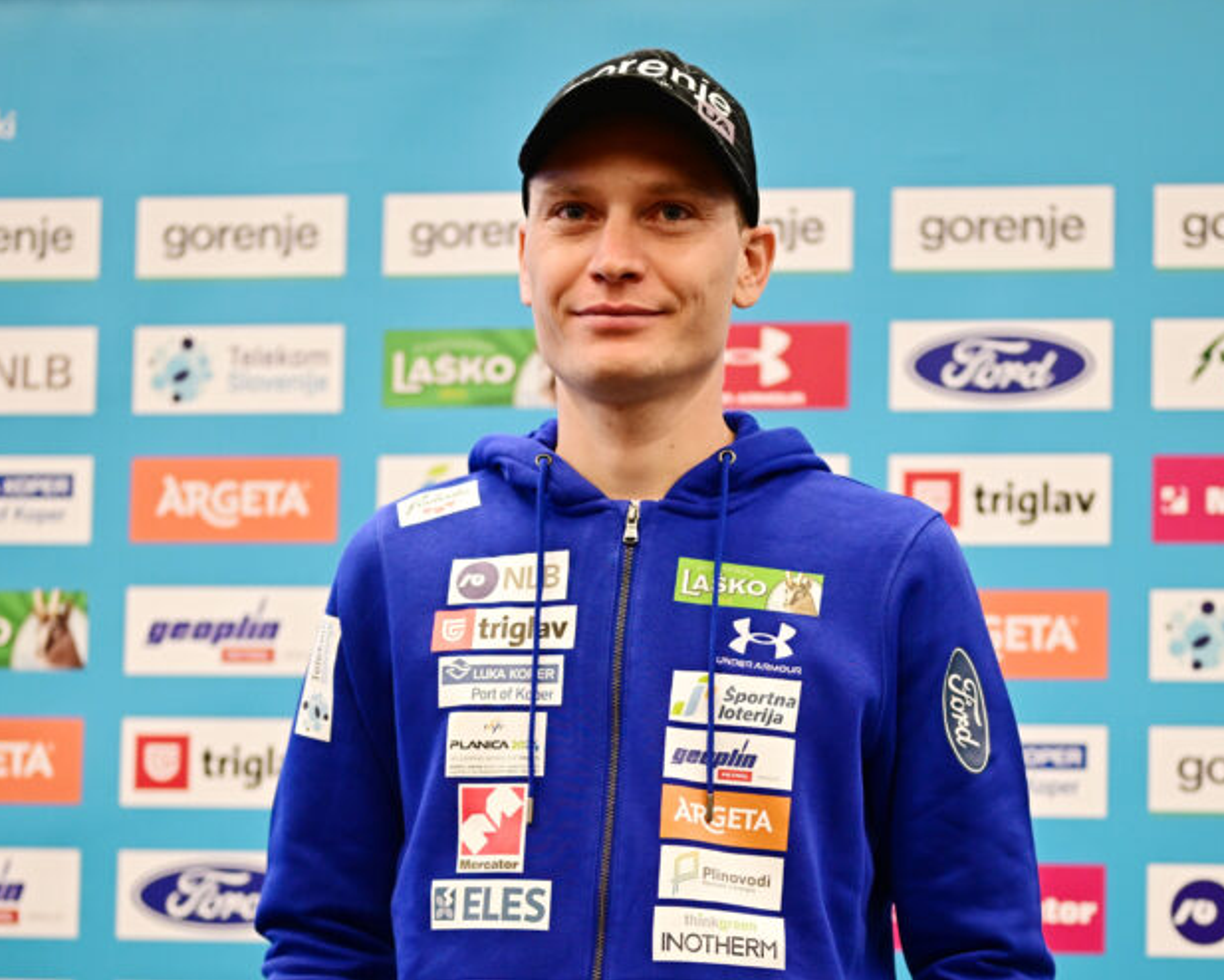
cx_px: 673
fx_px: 2066
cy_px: 492
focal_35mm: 57
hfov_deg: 33.0
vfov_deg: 26.7
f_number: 1.8
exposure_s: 1/250
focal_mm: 50
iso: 1000
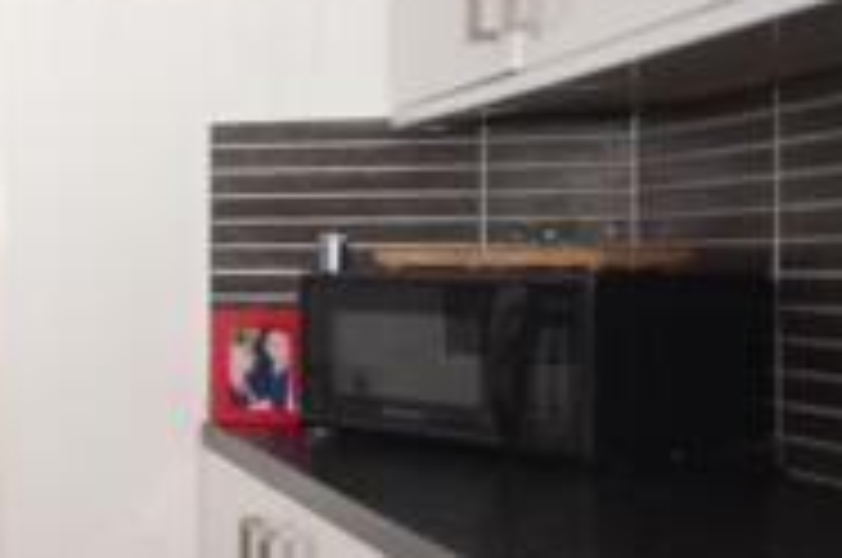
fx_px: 1471
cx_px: -590
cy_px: 261
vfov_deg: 21.5
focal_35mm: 63
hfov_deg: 22.4
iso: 200
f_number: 4.5
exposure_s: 1/100
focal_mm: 12
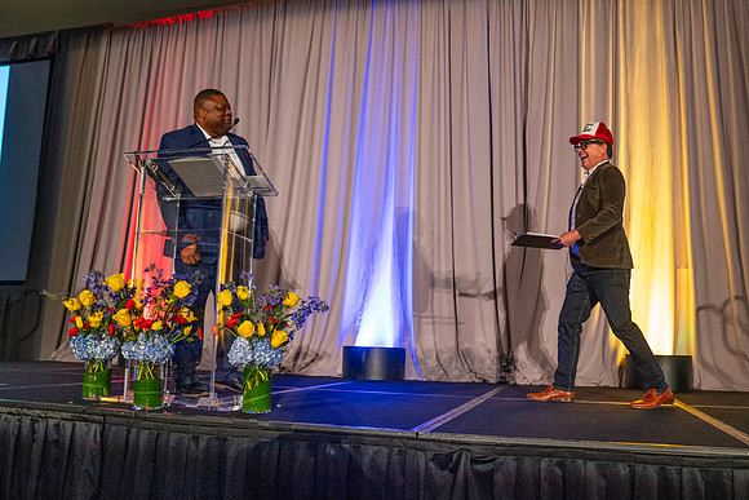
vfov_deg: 42.8
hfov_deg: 60.7
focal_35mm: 31
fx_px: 637
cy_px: 261
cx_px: 418
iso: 3200
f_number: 4
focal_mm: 24
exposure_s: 1/160
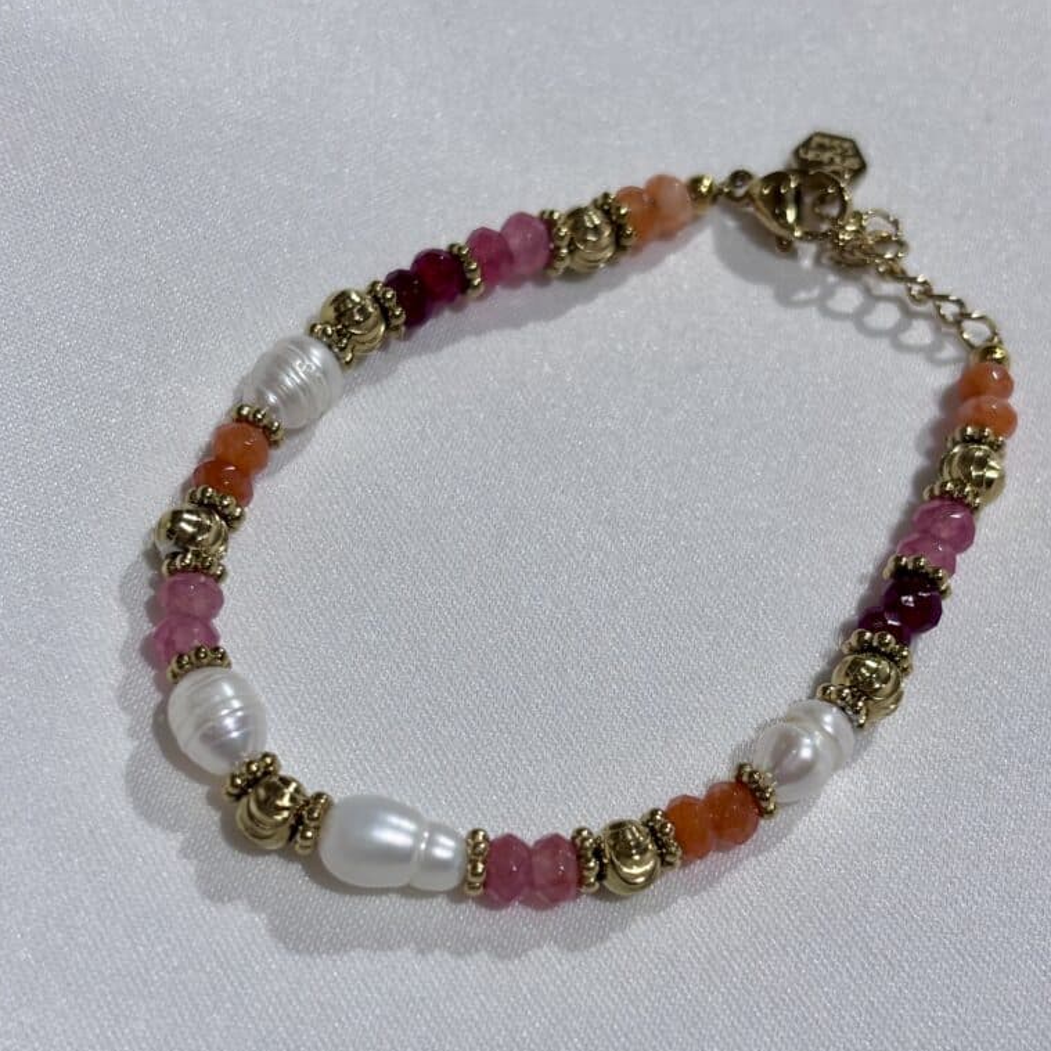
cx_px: 521
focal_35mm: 62
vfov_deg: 27.6
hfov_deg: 27.7
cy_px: 651
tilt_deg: -58.3
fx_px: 2130
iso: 32
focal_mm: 5.96
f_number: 1.6
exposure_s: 1/222
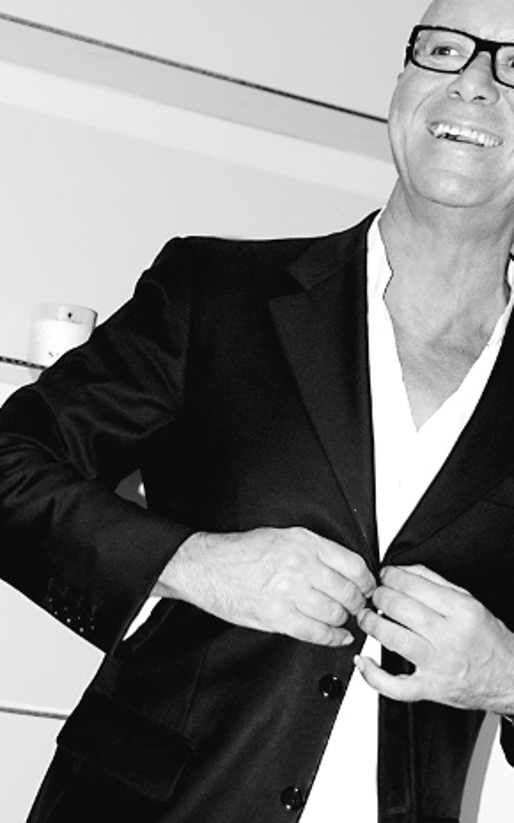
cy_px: 493
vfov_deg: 27.1
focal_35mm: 76
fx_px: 1703
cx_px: 192
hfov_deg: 17.1
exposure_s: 1/60
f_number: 4.2
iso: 200
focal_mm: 36
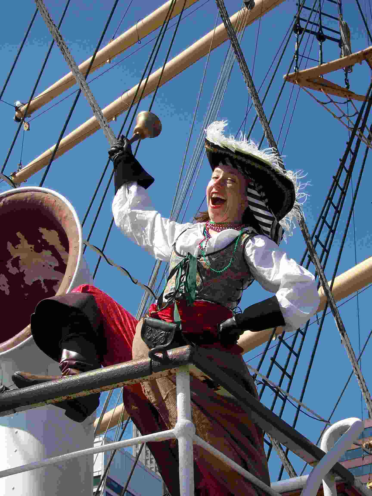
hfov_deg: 16.6
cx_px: 186
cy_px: 248
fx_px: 1275
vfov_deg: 22.0
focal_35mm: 89
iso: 80
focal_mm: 14.8
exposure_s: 1/350
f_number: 5.6
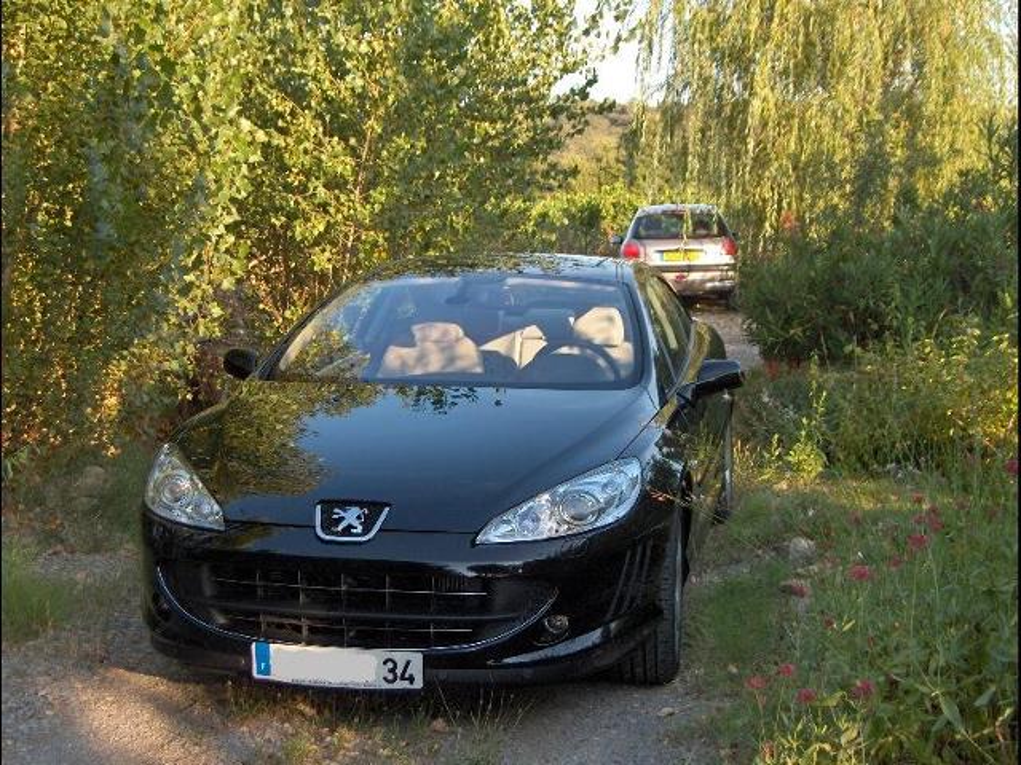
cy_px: 382
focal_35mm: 55
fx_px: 1622
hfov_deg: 34.9
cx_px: 510
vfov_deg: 26.6
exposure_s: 1/179
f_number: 3.2
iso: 100
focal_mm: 11.4
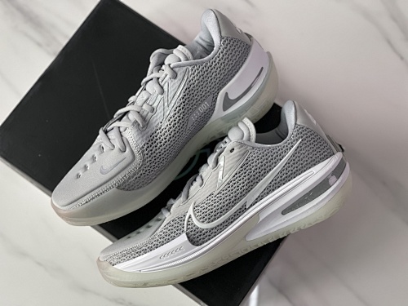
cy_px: 153
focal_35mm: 64
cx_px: 204
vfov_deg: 22.9
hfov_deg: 30.3
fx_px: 754
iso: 125
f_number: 2.2
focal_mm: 7.5
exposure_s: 1/121
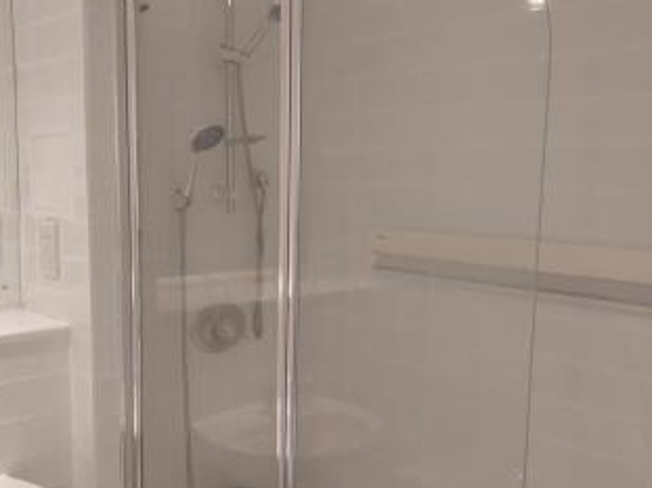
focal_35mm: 38
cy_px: 269
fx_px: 715
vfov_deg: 37.7
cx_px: 312
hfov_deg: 49.0
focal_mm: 4
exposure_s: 1/50
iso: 320
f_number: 1.8
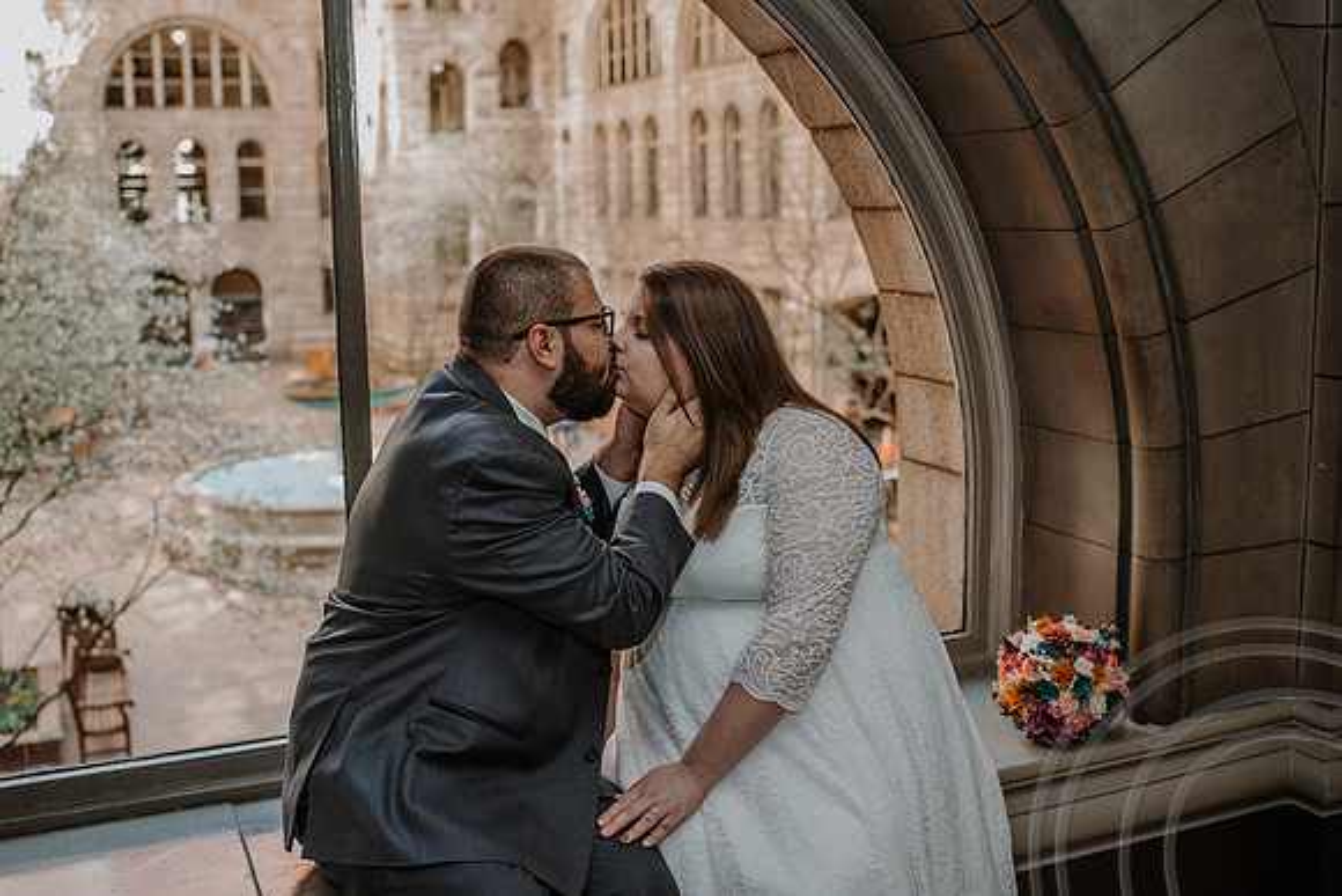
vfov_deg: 34.3
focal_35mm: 39
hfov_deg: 49.7
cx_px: 637
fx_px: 1448
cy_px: 399
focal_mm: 35
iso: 450
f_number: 2.5
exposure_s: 1/200
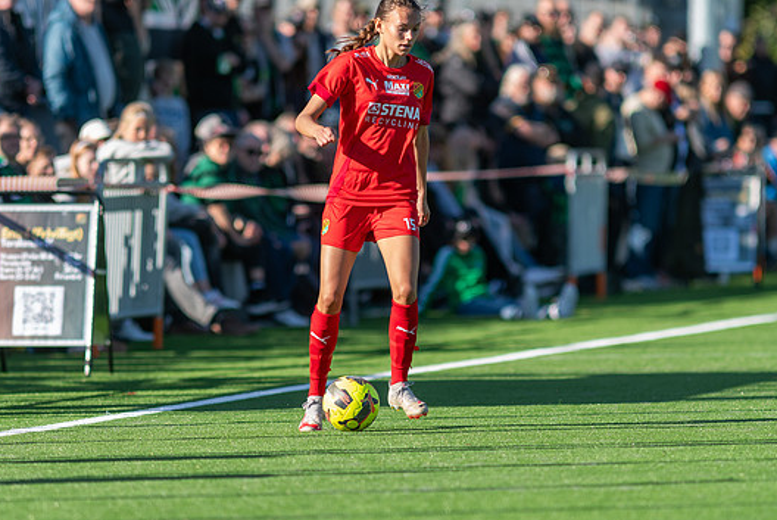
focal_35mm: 494
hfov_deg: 4.2
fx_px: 10671
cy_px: 261
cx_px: 371
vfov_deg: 2.8
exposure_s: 1/2000
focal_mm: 300
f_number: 3.2
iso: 280
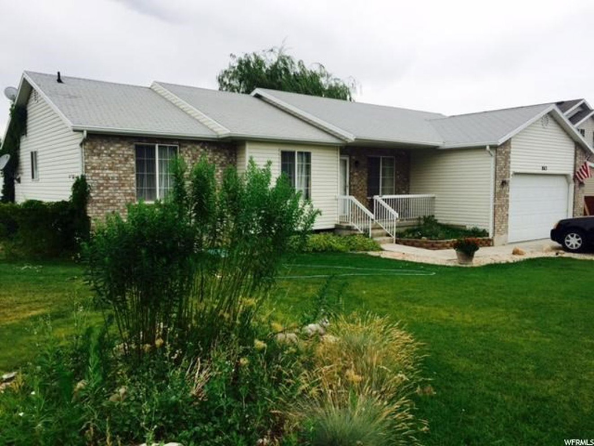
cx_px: 297
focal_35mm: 29
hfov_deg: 61.7
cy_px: 223
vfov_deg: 48.2
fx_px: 498
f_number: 2.2
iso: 32
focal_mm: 4.15
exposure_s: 1/1883
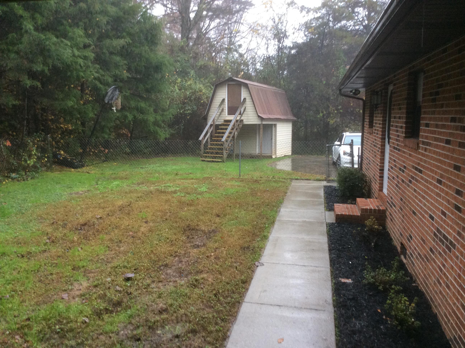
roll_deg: +0.2
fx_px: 429
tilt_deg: -10.0
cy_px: 174
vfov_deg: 44.1
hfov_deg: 56.9
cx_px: 232
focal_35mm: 32
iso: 80
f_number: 2.4
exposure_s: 1/24
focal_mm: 3.3
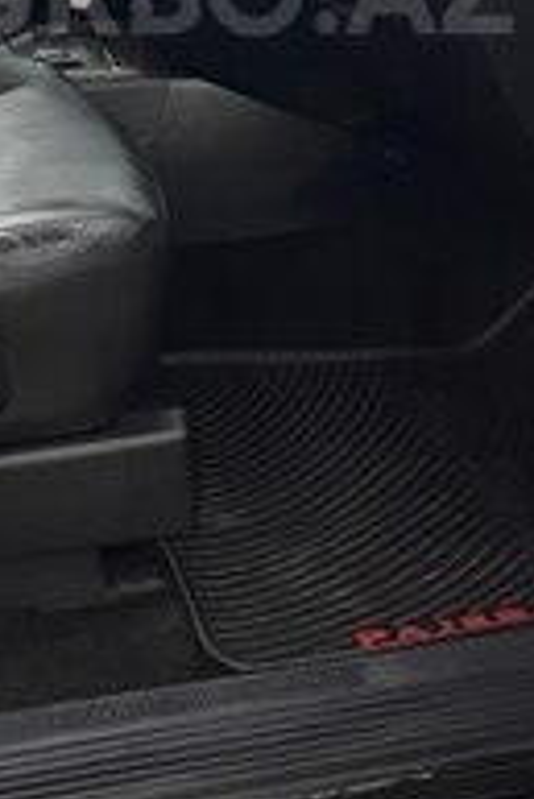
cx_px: 195
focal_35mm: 72
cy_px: -12
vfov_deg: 26.5
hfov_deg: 18.9
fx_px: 1599
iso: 64
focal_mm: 3.6
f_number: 1.9
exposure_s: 1/33
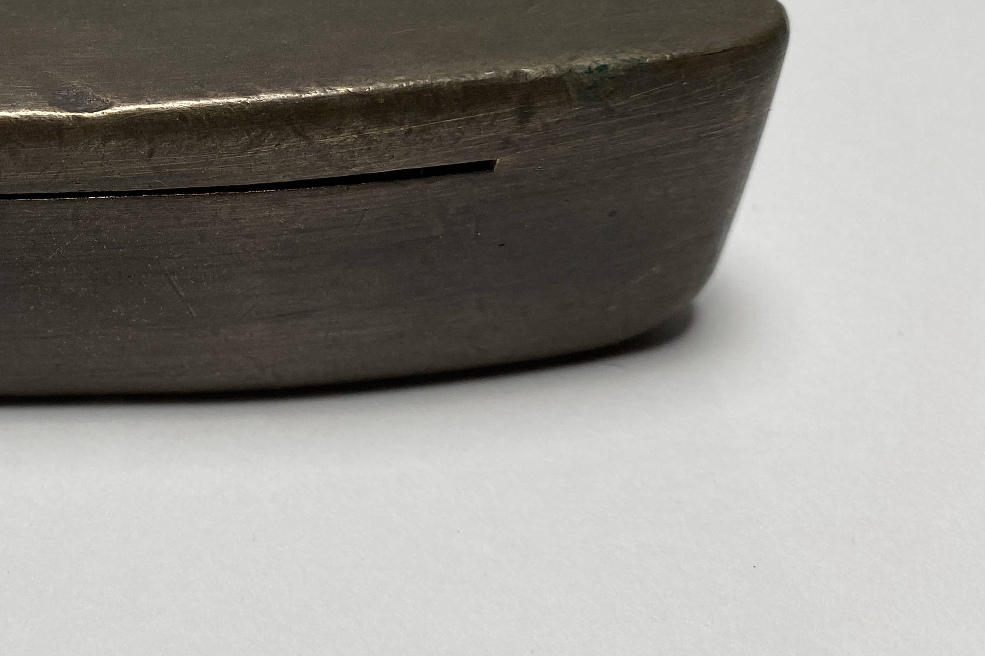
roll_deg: +3.3
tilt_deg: -40.1
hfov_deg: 35.6
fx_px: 1423
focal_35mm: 52
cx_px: 73
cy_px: 168
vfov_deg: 25.7
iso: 32
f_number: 1.8
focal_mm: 4.25
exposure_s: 1/452
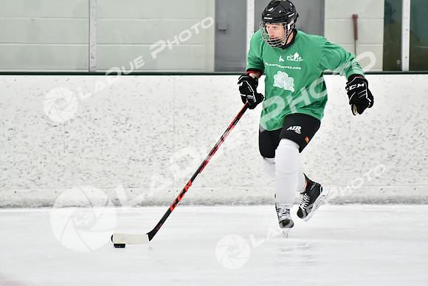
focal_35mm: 300
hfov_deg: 6.9
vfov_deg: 4.6
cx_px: 214
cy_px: 143
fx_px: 3567
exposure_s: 1/1250
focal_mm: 200
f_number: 2.8
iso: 5000
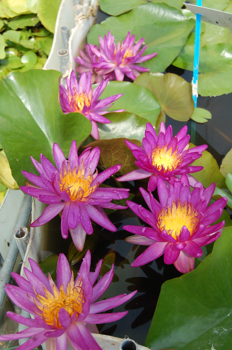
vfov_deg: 37.9
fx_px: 508
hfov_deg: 25.7
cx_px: 116
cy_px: 175
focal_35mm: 52
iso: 200
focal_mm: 35
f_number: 8
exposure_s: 1/250
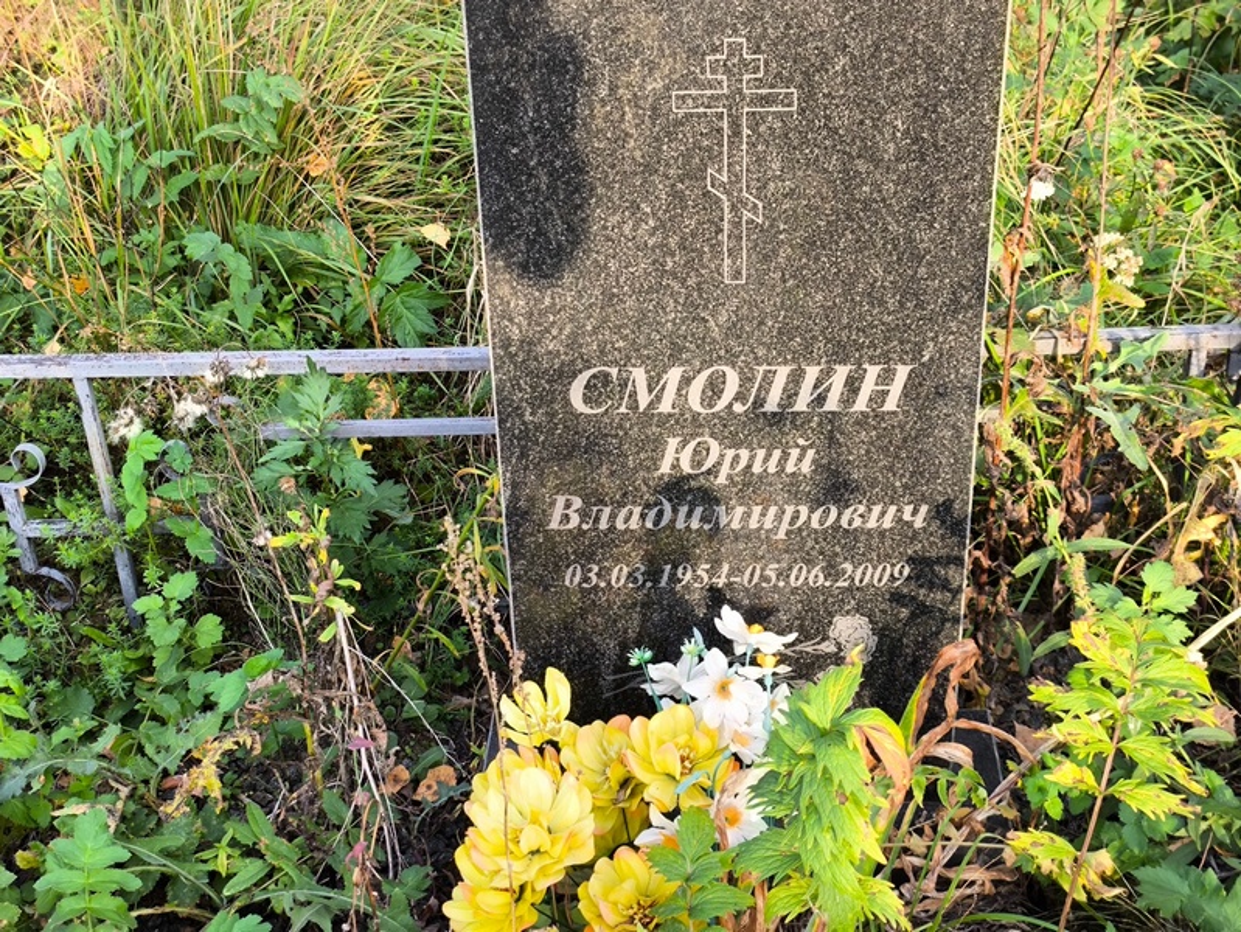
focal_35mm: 50
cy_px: 466
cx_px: 620
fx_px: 1793
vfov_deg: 29.1
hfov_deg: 38.2
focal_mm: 4.71
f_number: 1.7
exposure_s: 1/100
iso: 50
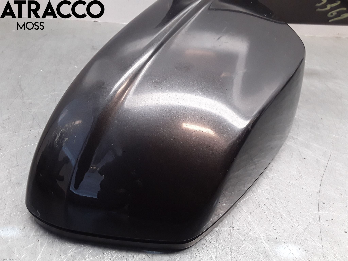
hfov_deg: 63.4
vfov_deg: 49.7
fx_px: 281
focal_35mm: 28
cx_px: 174
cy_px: 130
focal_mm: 2.91
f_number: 1.9
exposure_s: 1/100
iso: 100
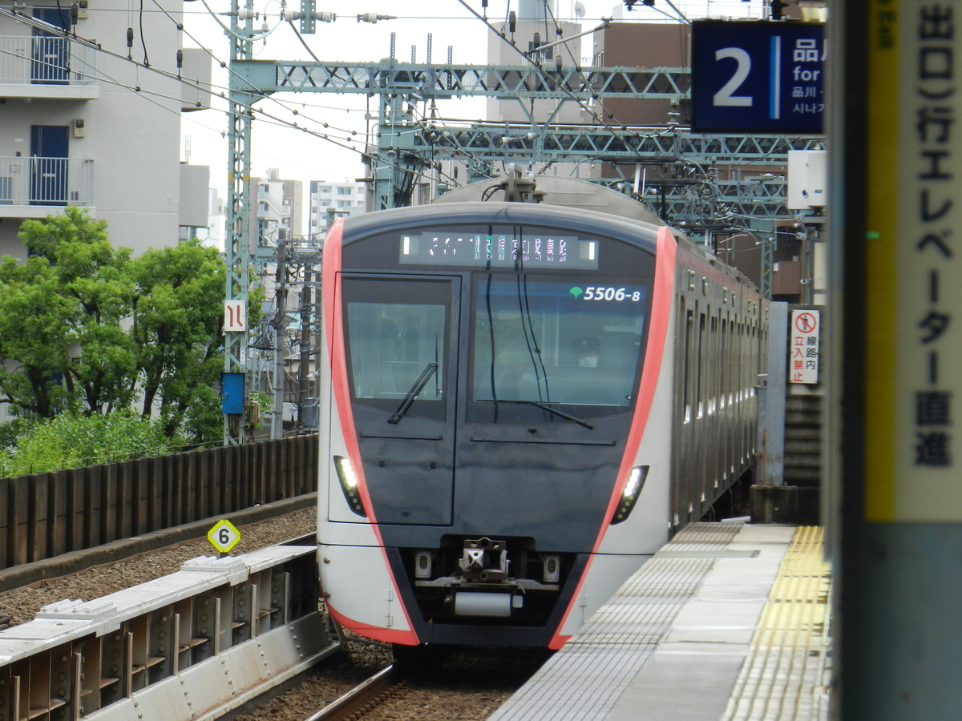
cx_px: 481
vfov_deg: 5.2
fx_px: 7948
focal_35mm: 286
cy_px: 360
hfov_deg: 6.9
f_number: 5.3
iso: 160
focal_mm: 50.8
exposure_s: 1/200
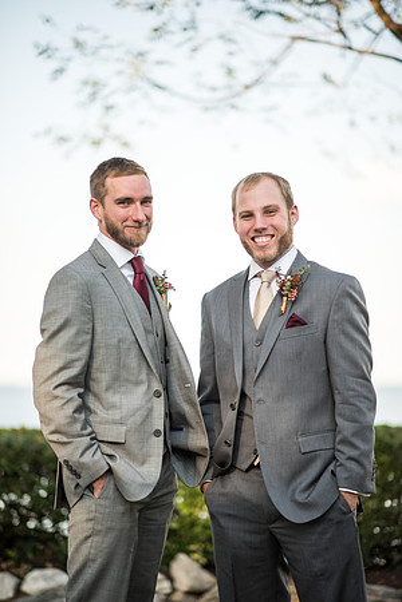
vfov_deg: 23.9
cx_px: 201
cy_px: 301
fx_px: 1424
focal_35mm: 85
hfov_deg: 16.1
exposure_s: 1/4000
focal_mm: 85
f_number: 1.4
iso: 100
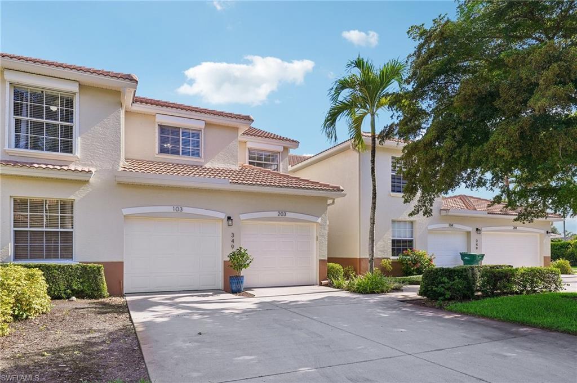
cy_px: 192
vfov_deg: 59.4
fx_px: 336
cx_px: 288
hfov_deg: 81.2
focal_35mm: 21
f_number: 8
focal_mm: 14
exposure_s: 1/100
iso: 50
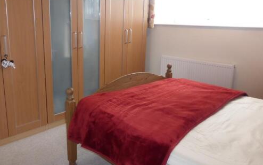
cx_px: 113
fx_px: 215
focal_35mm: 30
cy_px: 66
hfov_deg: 62.6
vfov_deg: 41.7
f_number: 3.3
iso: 250
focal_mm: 4.3
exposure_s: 1/60
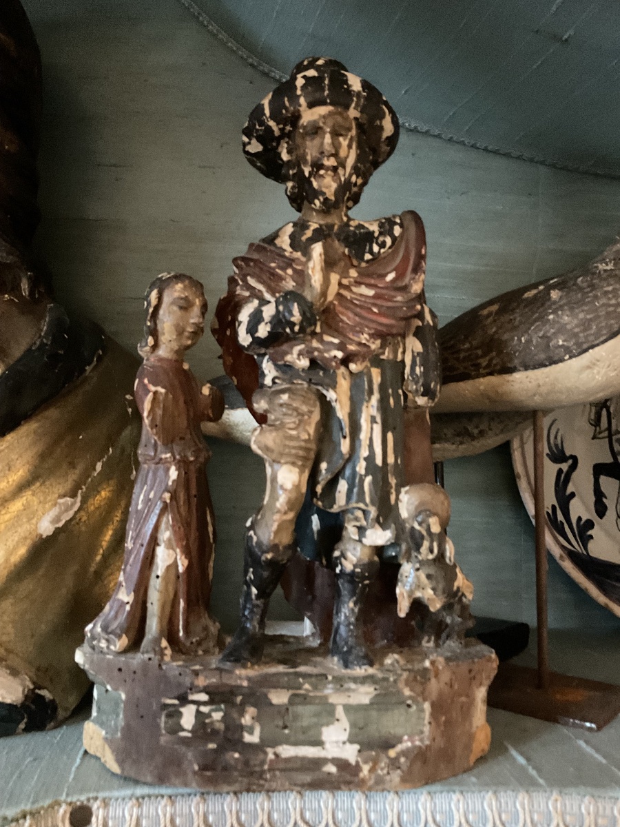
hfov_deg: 48.2
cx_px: 310
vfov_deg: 61.7
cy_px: 414
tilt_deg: +3.2
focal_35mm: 29
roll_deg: -0.8
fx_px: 693
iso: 500
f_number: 1.8
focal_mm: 3
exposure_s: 1/20
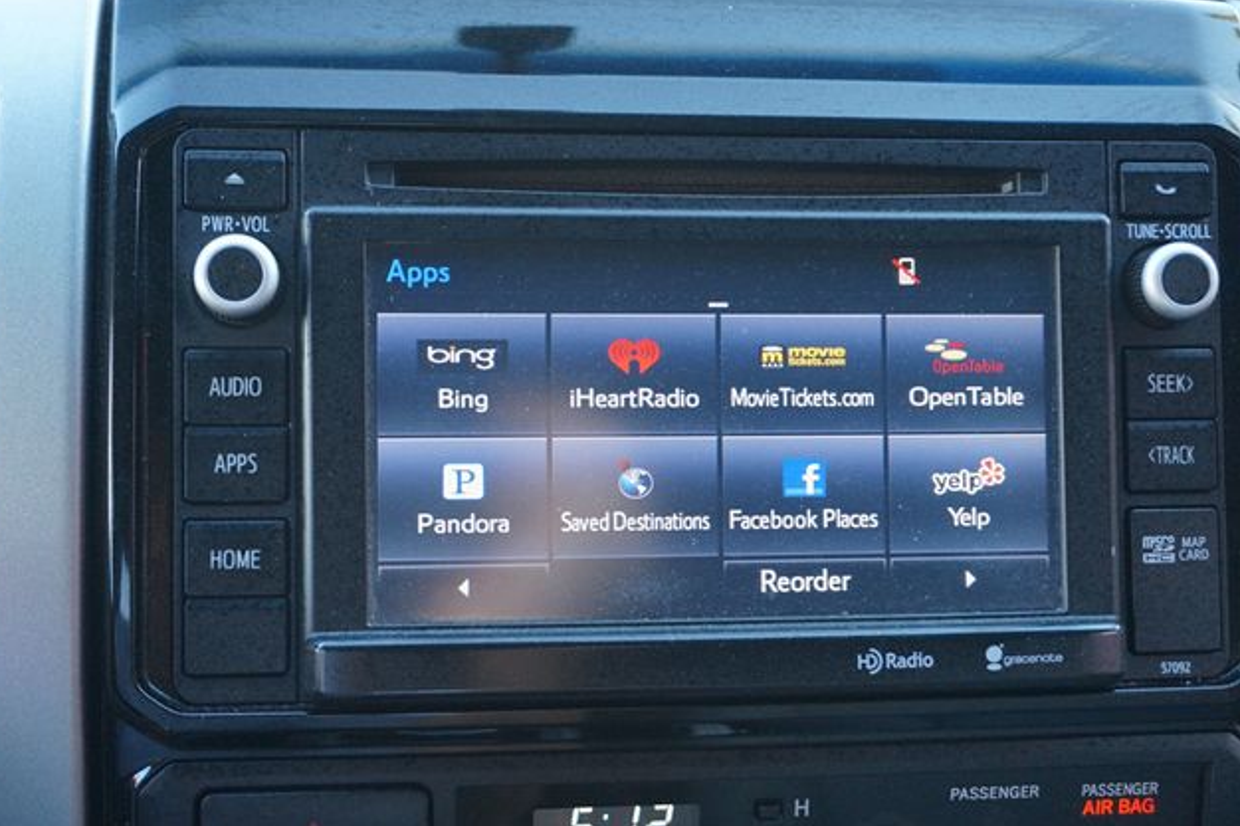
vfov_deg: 28.3
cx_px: 608
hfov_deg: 41.5
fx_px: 1636
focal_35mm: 48
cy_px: 412
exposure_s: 1/60
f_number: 5
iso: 800
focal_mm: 31
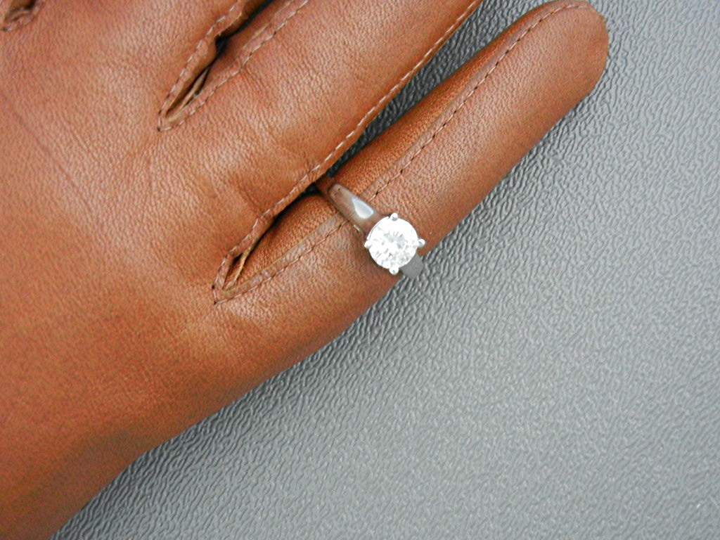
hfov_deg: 25.3
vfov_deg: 19.1
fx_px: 1602
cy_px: 270
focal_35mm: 77
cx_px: 360
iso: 200
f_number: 4.3
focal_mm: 13.9
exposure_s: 1/3.6
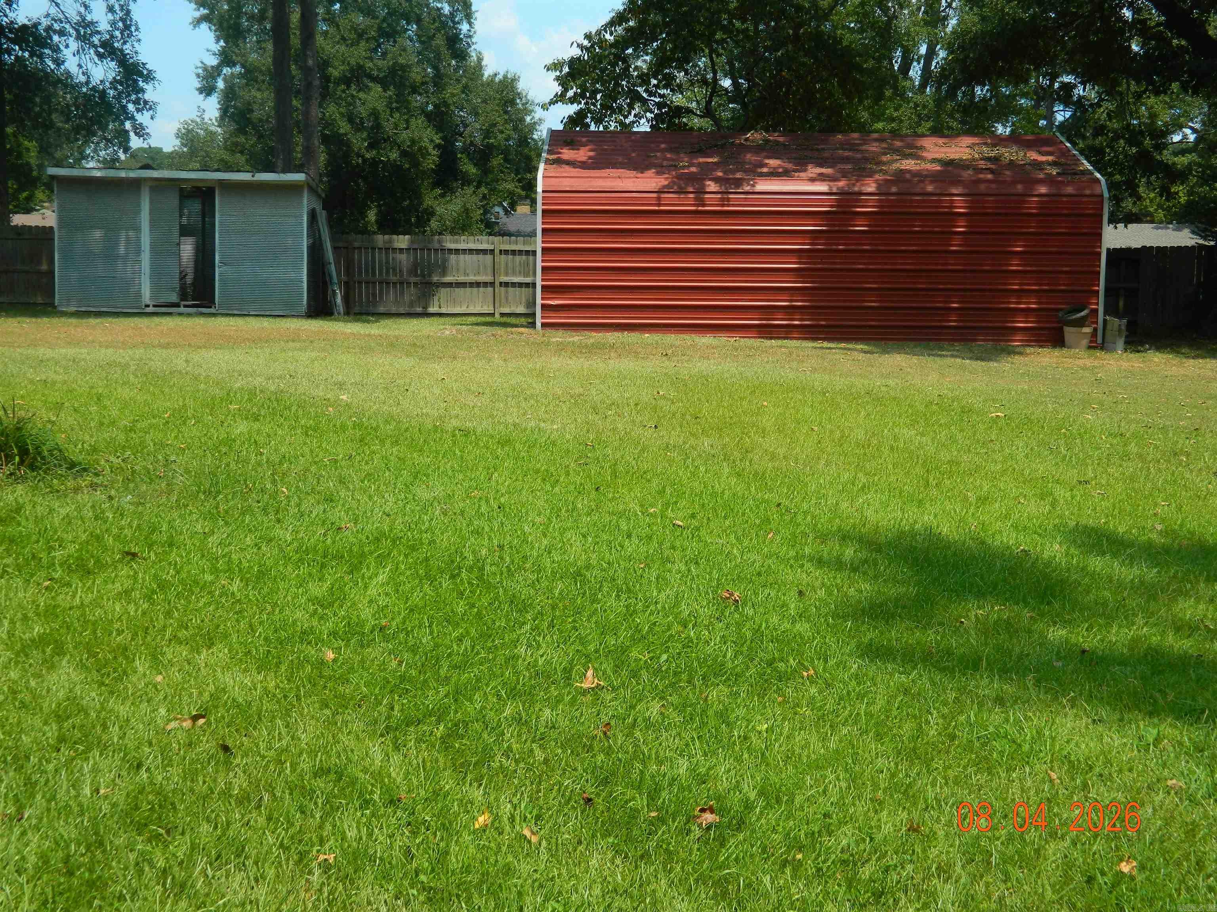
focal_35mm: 47
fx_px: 1652
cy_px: 456
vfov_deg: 30.9
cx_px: 608
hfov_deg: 40.4
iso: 80
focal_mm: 8.4
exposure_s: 1/640
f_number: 3.6
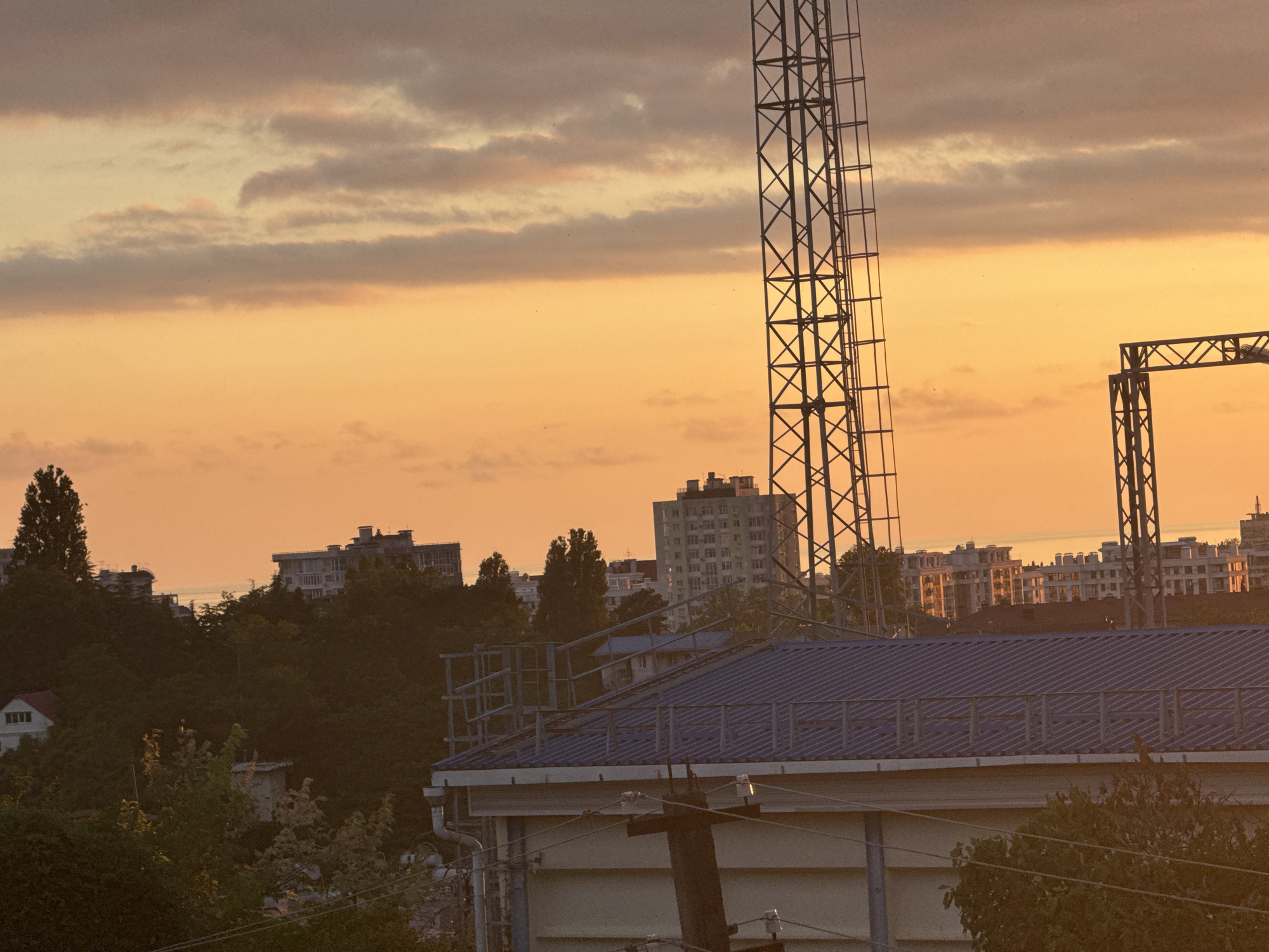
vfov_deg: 12.3
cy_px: 476
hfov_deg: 16.4
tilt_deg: +1.2
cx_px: 634
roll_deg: +3.9
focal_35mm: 120
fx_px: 4399
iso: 50
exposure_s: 1/296
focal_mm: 15.66
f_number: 2.8
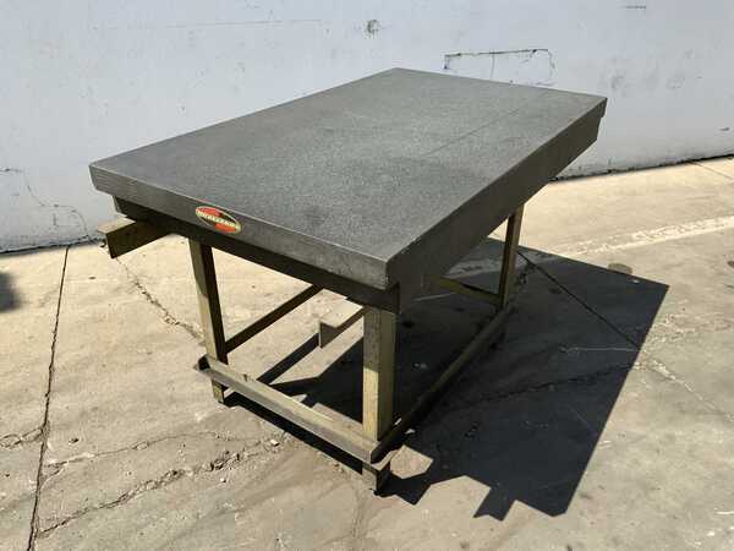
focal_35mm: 29
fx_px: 615
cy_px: 276
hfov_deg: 61.7
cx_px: 367
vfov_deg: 48.2
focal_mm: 3
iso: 16
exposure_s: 1/1412
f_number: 1.8
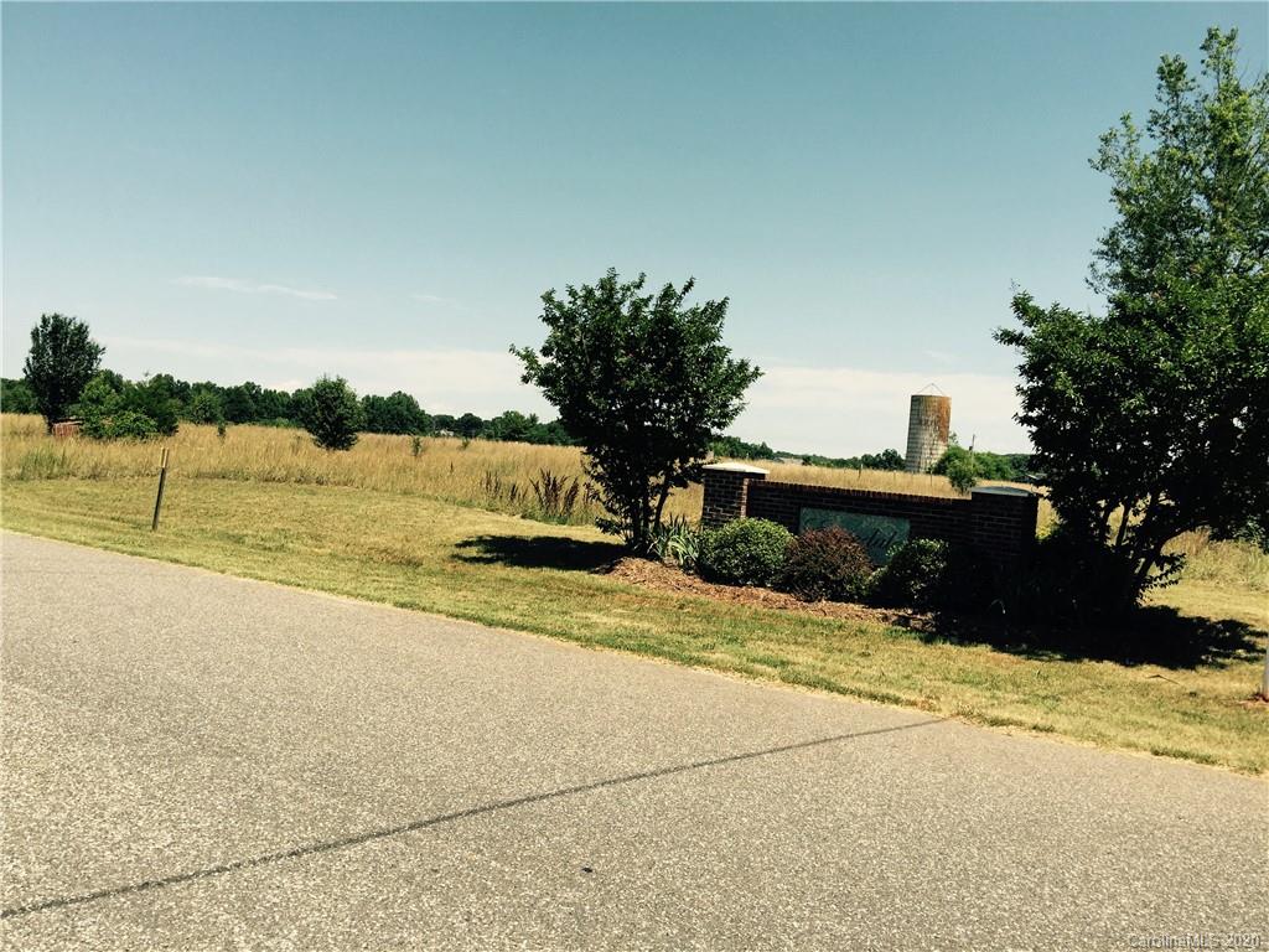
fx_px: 1063
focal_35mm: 29
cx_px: 634
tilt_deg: +0.9
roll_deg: -5.1
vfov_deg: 48.2
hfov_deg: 61.7
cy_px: 476
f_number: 2.2
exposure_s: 1/1721
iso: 32
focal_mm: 4.15
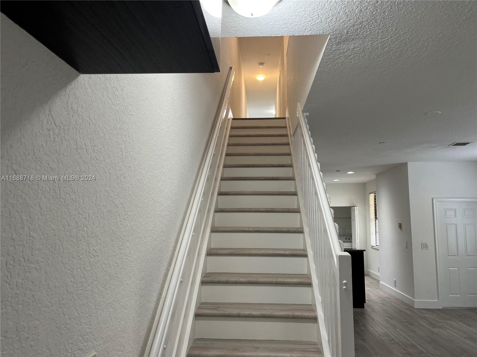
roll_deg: -0.4
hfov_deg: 67.3
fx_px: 358
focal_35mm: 26
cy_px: 178
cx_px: 238
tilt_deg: +6.6
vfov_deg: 53.1
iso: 100
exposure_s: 1/60
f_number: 1.6
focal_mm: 5.1
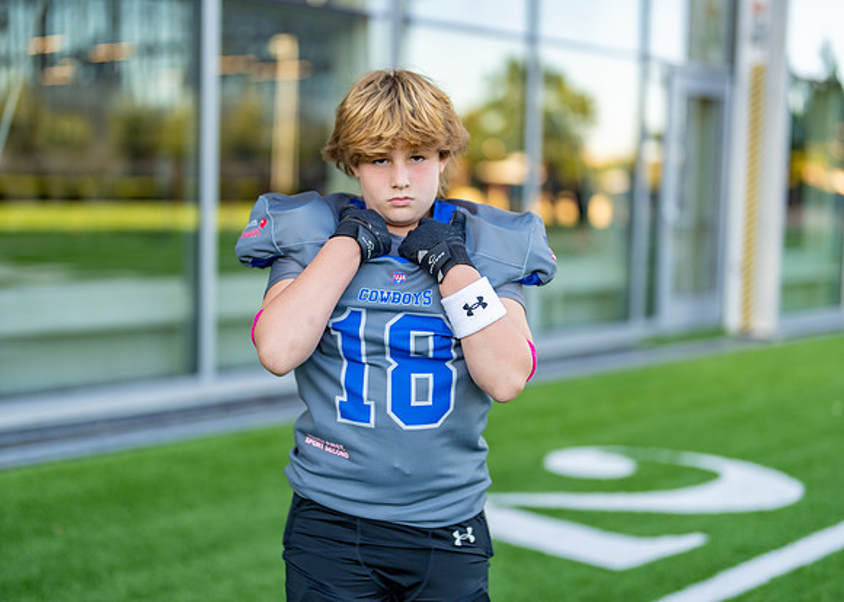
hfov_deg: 35.7
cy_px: 301
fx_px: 1310
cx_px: 422
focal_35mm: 55
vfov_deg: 25.9
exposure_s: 1/640
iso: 100
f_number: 1.2
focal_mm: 50
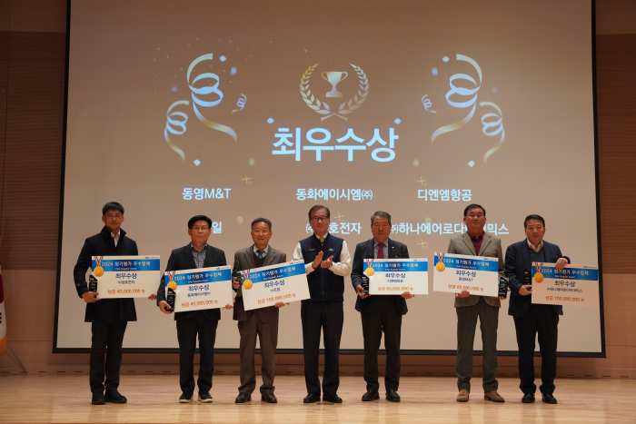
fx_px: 848
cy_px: 212
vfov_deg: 28.1
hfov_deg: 41.1
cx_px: 318
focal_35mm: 48
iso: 1600
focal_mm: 48
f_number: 4
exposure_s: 1/160
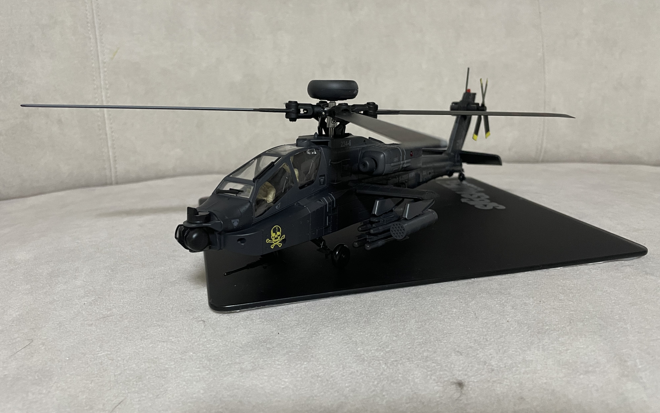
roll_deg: -1.0
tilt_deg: -16.2
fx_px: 504
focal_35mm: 28
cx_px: 326
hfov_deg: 66.5
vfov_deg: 44.5
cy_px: 201
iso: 400
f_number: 1.6
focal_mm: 4.2
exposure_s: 1/60
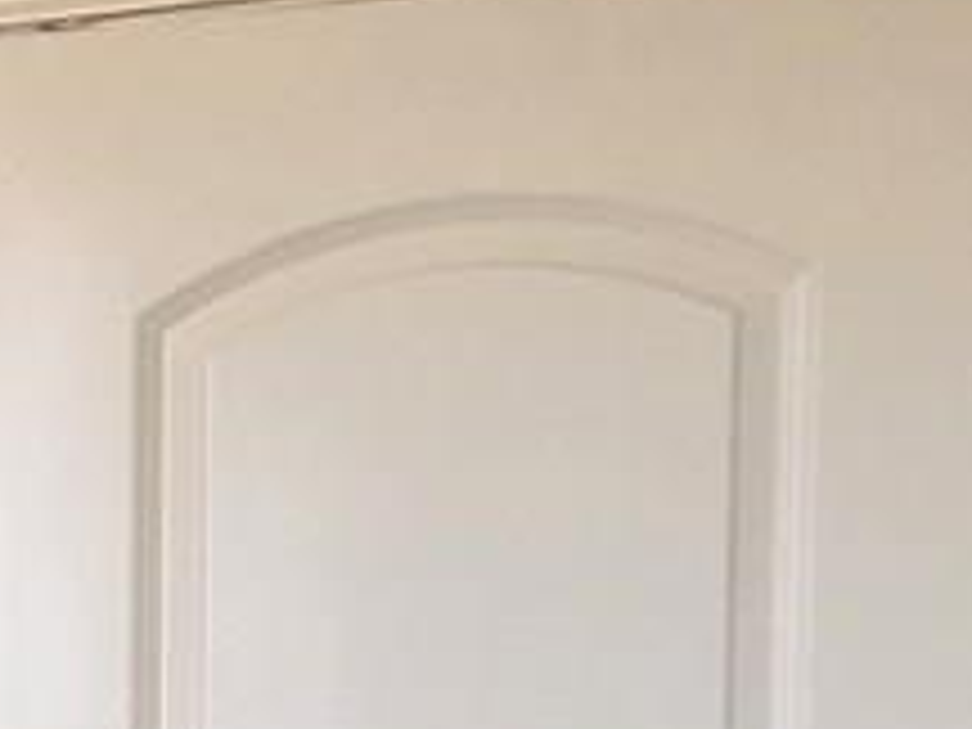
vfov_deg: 10.5
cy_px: 1300
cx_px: -940
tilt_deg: -3.4
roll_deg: +1.5
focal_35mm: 133
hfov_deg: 13.0
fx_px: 3735
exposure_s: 1/120
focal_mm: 4
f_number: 1.8
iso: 50
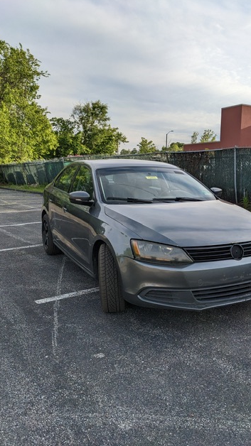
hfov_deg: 38.7
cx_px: 153
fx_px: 355
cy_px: 224
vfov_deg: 64.3
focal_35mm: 30
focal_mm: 4.38
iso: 91
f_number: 1.73
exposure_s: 1/3906
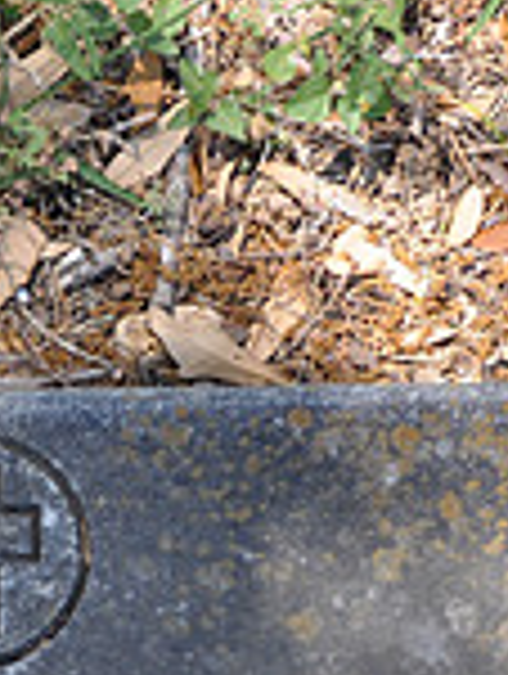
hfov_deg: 7.9
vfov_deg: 10.3
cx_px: 58
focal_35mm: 189
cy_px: 844
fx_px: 3688
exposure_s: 1/80
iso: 400
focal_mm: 34
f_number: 4.5
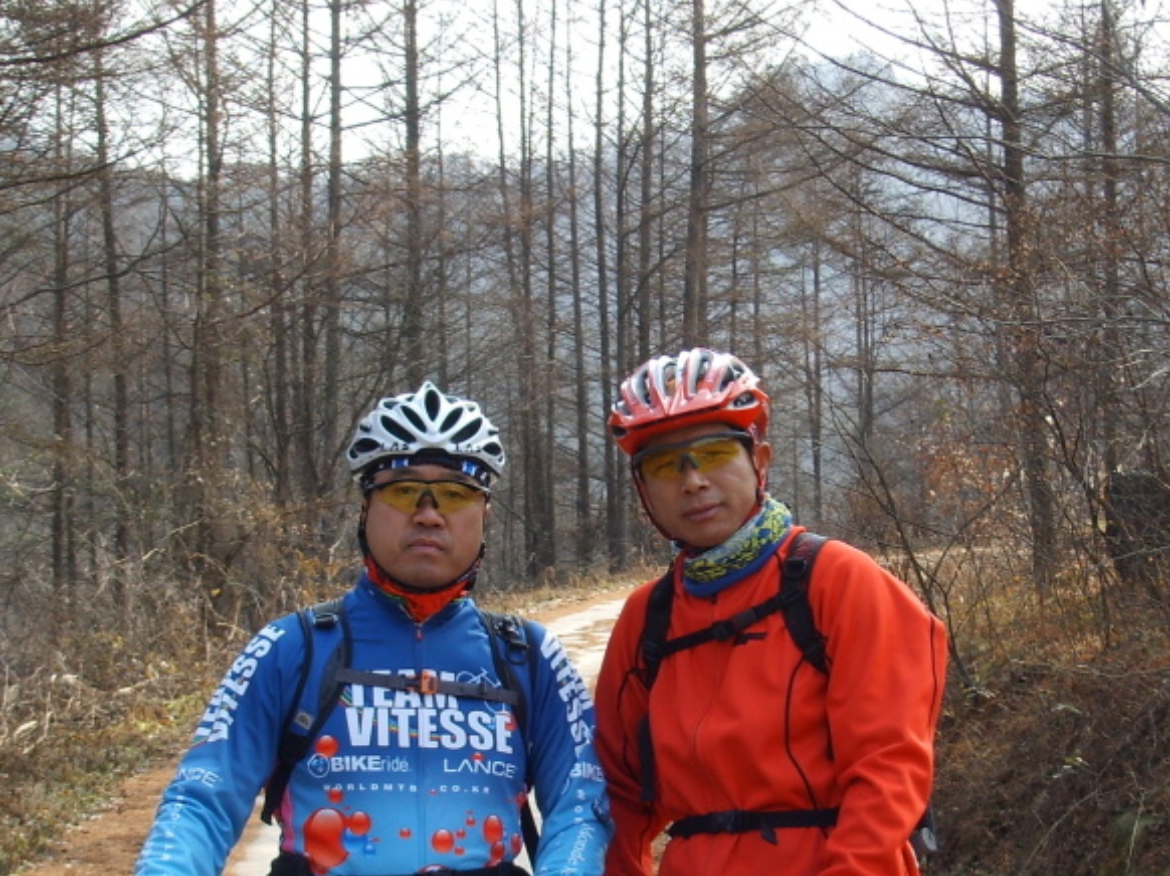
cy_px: 557
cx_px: 760
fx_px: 2973
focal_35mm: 88
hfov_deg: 22.2
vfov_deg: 16.7
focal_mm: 8.8
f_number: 3.8
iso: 50
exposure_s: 1/180
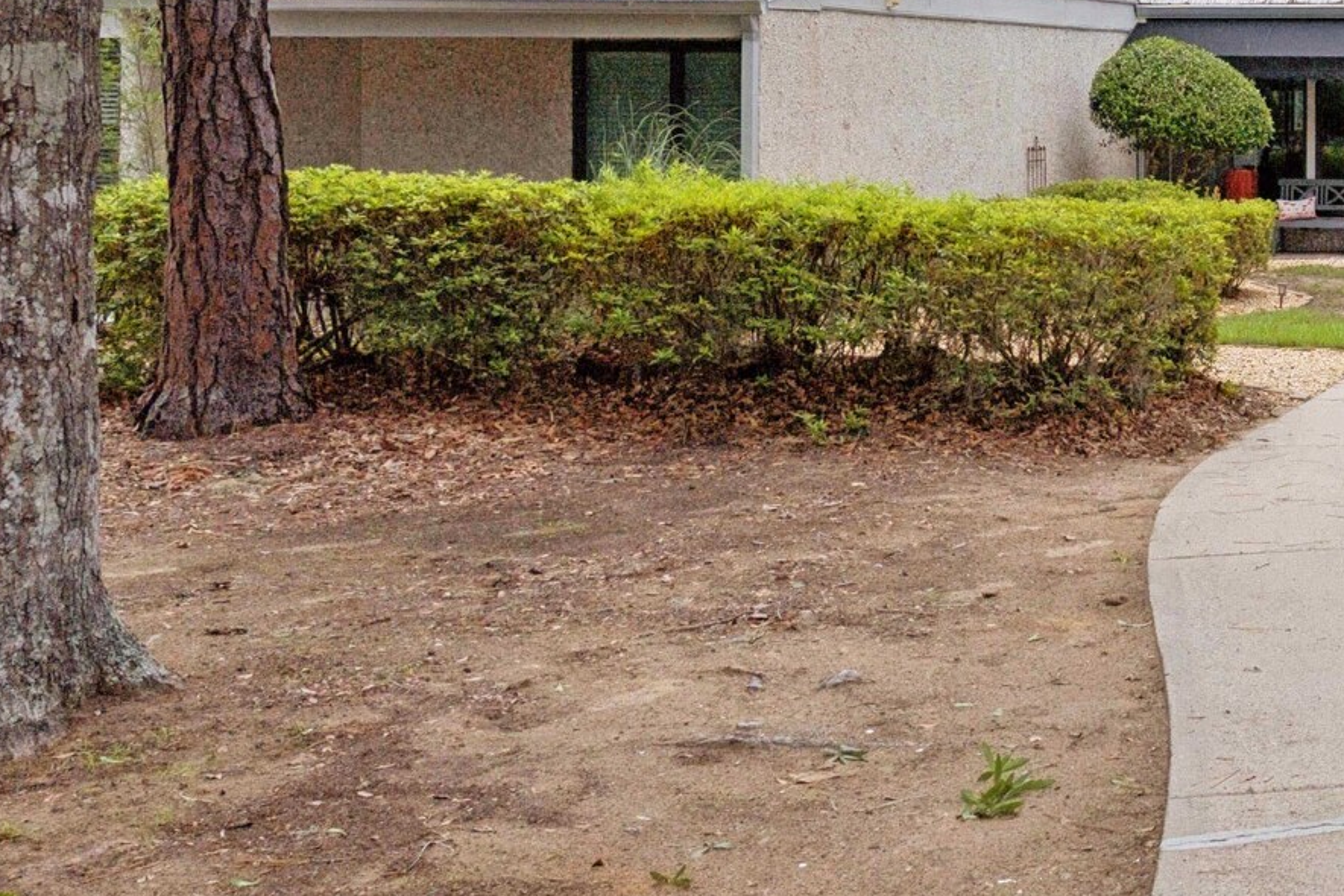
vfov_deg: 22.5
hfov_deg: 28.2
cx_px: 1734
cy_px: 101
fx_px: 2202
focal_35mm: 59
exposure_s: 1/2000
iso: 250
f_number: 8
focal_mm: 17
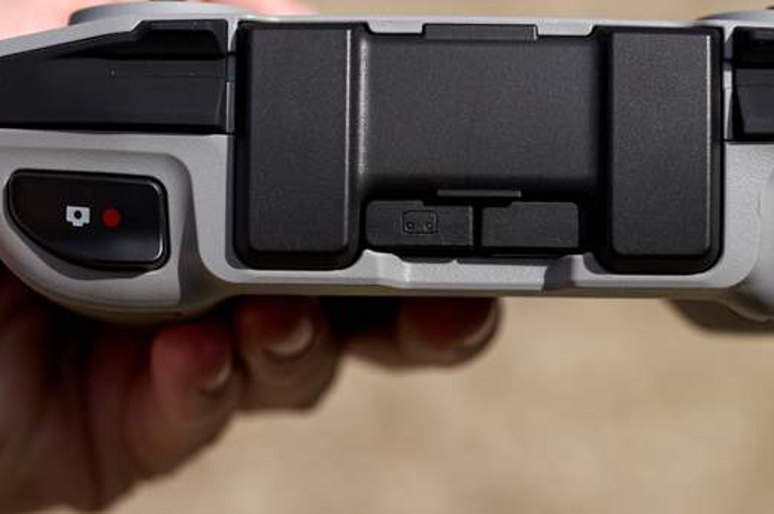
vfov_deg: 12.6
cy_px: 202
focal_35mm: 108
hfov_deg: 18.9
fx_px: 2320
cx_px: 488
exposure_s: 1/2500
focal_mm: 70
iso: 400
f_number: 5.6
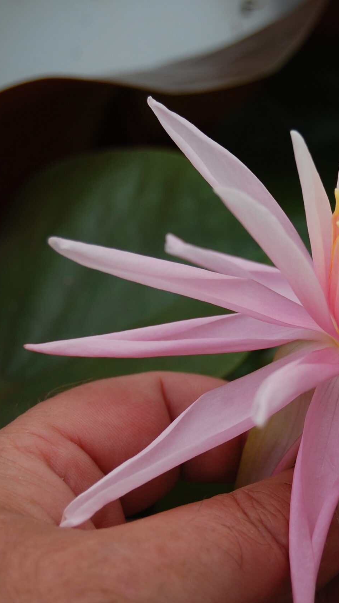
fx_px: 2089
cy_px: 303
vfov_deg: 16.4
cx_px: 384
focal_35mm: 131
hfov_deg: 9.2
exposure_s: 1/160
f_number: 6.3
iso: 200
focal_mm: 55
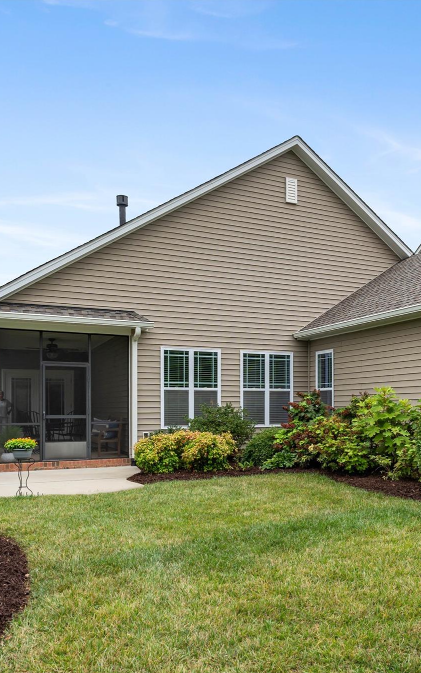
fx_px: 569
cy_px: 339
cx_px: 306
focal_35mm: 31
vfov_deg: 61.2
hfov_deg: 39.7
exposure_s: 1/160
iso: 100
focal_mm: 20
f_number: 7.1
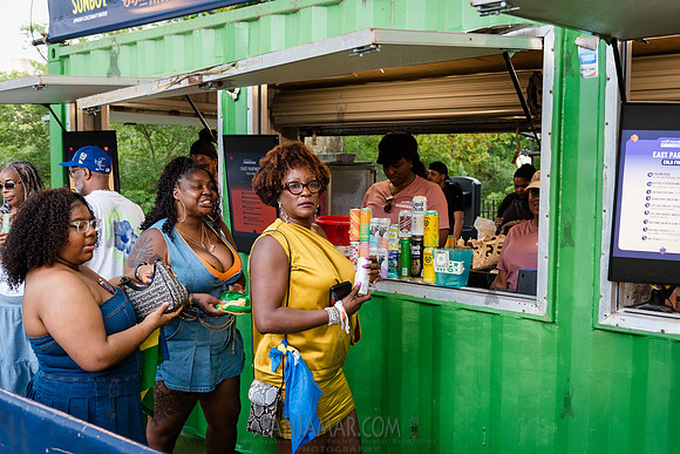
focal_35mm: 38
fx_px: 711
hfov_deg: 51.1
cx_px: 340
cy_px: 227
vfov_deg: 35.4
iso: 1000
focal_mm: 35
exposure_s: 1/160
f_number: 3.5
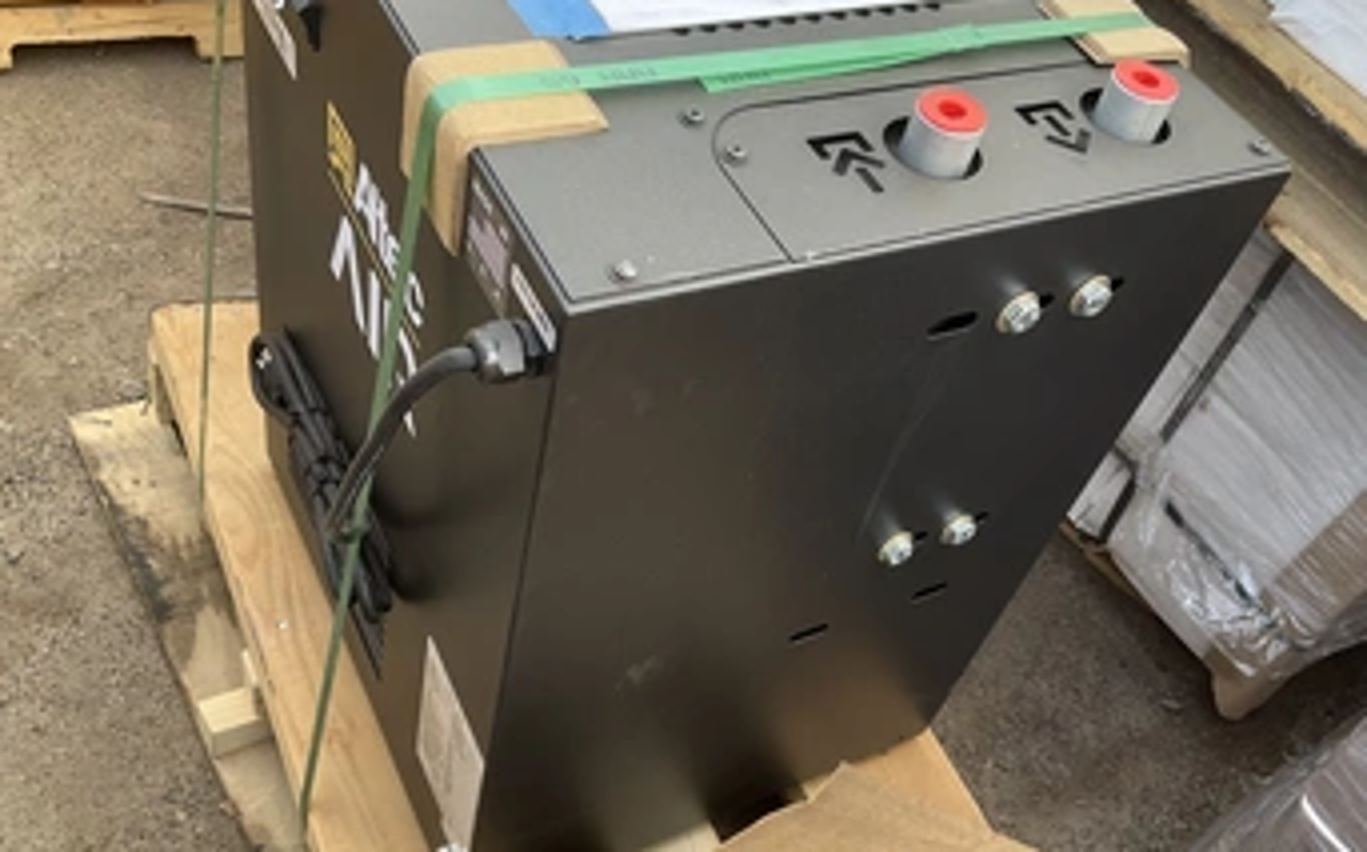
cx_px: 723
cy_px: 492
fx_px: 1340
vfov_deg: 35.2
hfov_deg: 54.0
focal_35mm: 36
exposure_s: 1/122
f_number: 1.8
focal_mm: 3
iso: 20
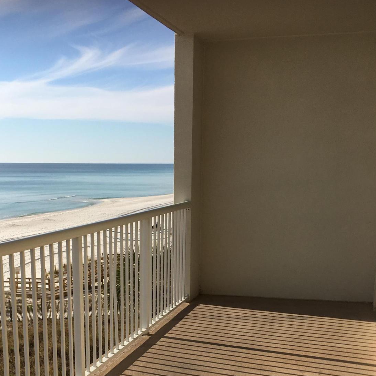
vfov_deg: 34.6
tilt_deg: -14.5
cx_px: 170
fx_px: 578
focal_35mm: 47
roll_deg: +0.1
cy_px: 315
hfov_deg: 36.0
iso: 25
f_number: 2.2
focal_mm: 4.15
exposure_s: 1/2653
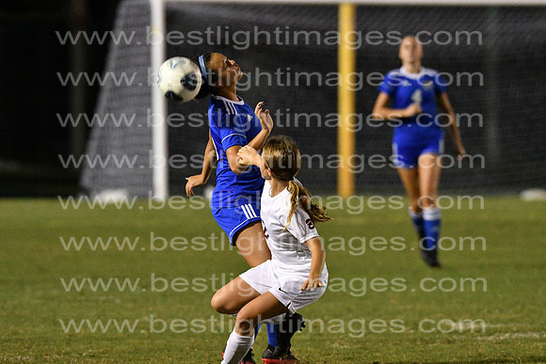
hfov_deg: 4.6
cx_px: 273
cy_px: 182
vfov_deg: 3.1
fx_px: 6826
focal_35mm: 450
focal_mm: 300
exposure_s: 1/640
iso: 10000
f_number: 3.5
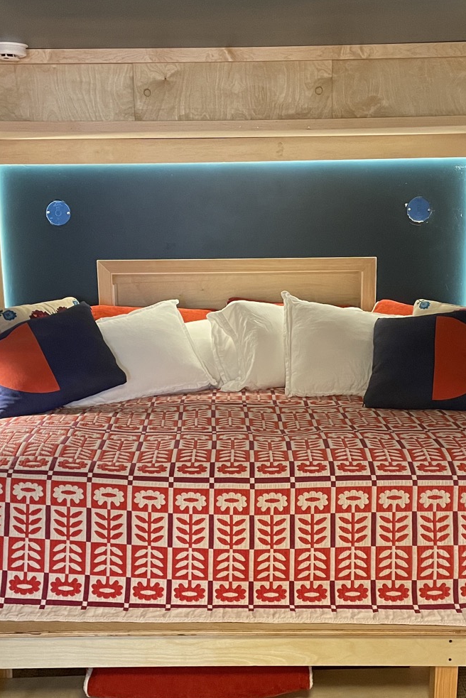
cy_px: 369
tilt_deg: -11.7
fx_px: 854
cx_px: 259
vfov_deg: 44.5
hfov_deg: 30.5
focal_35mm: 44
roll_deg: +1.4
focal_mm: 4.2
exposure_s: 1/60
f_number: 1.6
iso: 500
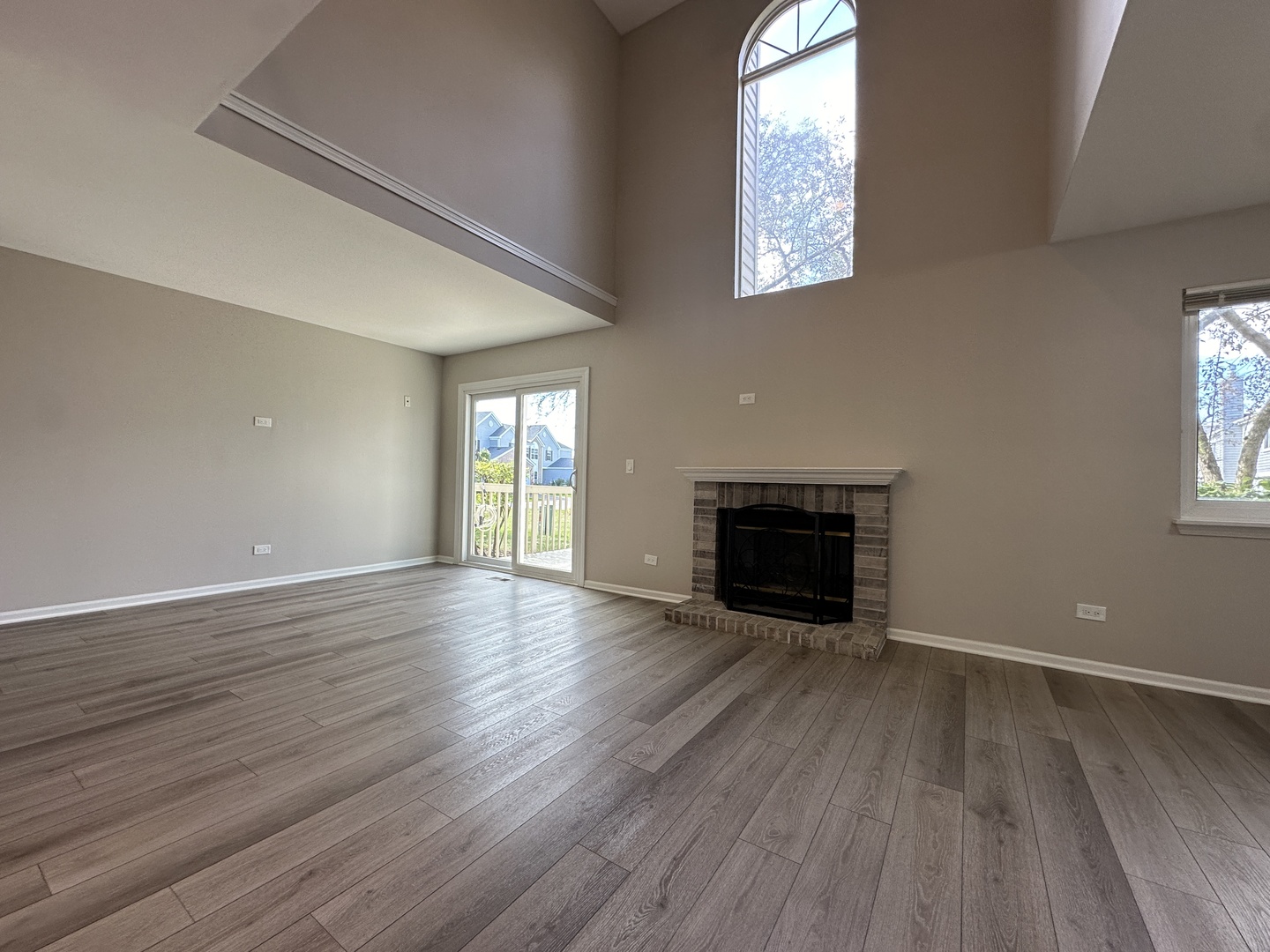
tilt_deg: +0.8
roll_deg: -1.5
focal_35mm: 14
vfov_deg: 85.7
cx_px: 635
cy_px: 476
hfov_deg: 102.1
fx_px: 514
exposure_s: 1/120
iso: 80
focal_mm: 2.22
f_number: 2.2
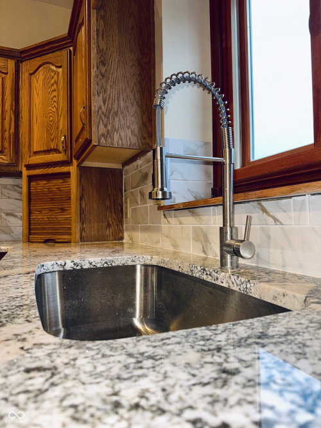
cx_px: 160
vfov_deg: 71.6
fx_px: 297
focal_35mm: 24
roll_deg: +0.6
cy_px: 214
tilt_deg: +2.0
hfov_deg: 56.8
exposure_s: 1/18
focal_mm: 6.76
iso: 80
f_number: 1.78
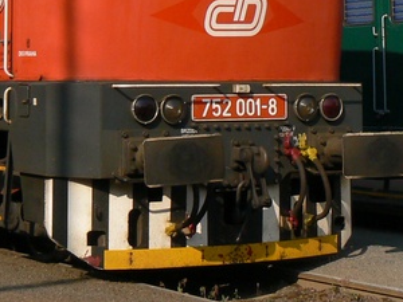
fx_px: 1397
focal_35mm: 120
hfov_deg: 16.3
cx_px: 81
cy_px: -100
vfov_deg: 12.0
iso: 100
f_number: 4.5
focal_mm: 6.6
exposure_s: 1/1000
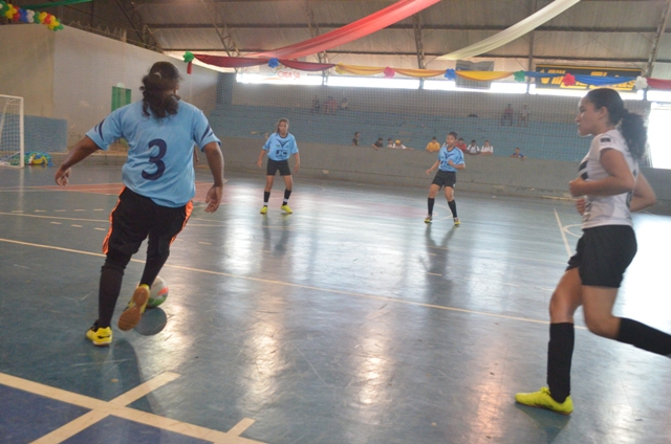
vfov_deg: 43.4
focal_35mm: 30
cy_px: 222
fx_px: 558
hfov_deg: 62.0
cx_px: 336
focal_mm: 20
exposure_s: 1/200
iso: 3200
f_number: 5
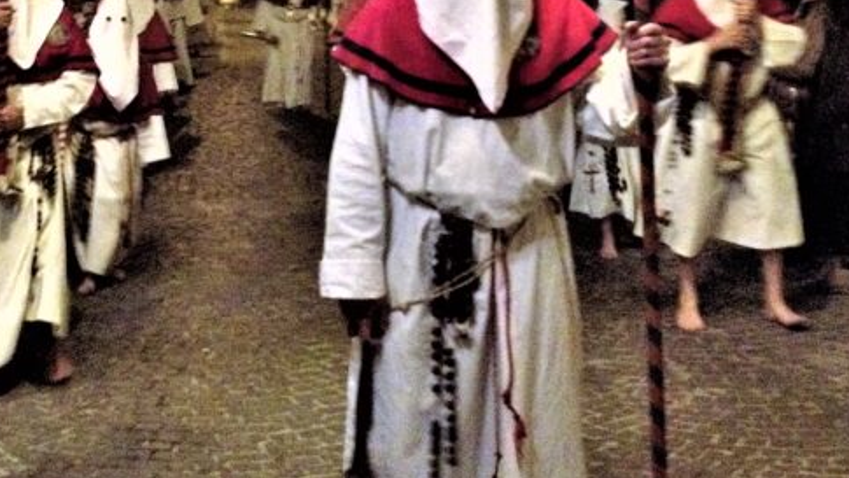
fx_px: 1644
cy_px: -33
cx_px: 345
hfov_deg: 28.9
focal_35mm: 73
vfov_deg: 16.1
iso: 800
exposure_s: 1/15
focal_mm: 4.28
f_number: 2.4
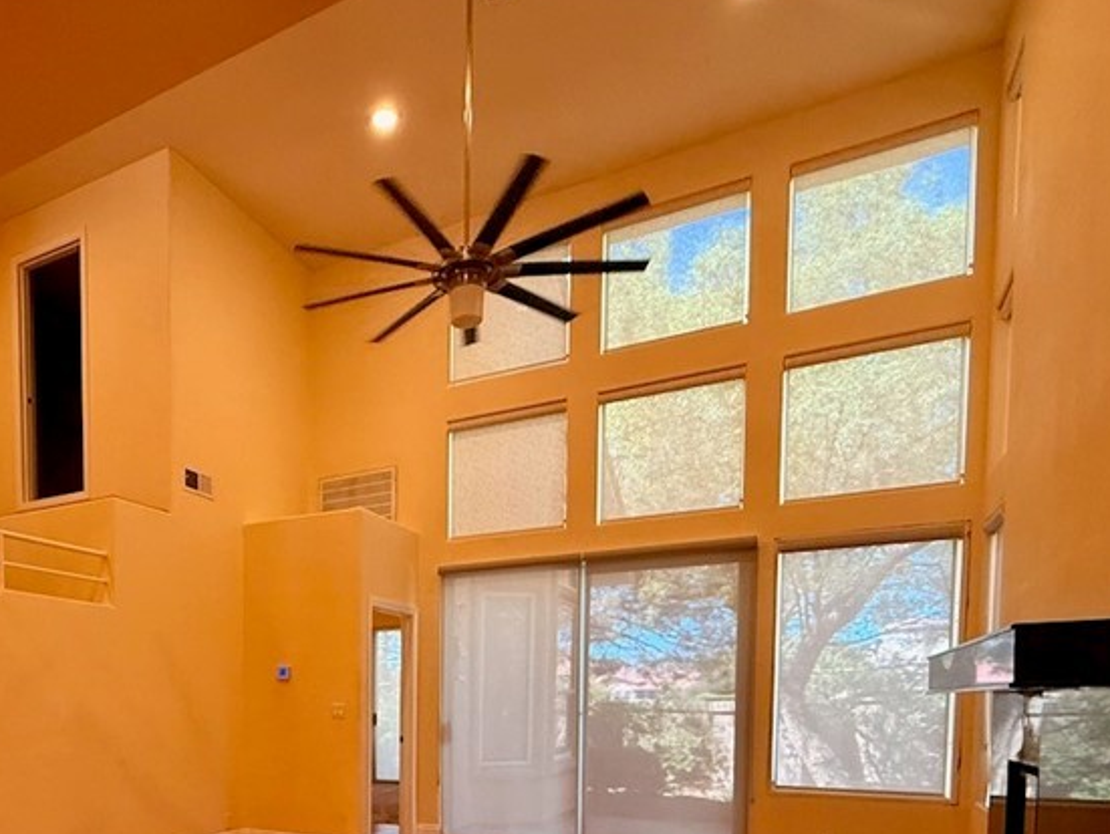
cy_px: 747
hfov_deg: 63.9
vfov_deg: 47.8
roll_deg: +0.1
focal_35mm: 26
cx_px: 300
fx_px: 834
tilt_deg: -2.5
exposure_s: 1/120
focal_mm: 2.22
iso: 320
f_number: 2.2
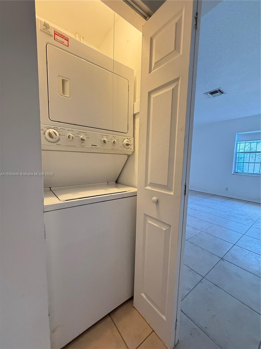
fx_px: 141
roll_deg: -2.9
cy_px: 174
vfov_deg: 102.1
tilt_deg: -5.2
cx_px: 130
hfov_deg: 85.7
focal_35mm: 14
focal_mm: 2.22
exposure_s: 1/120
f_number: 2.2
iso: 640
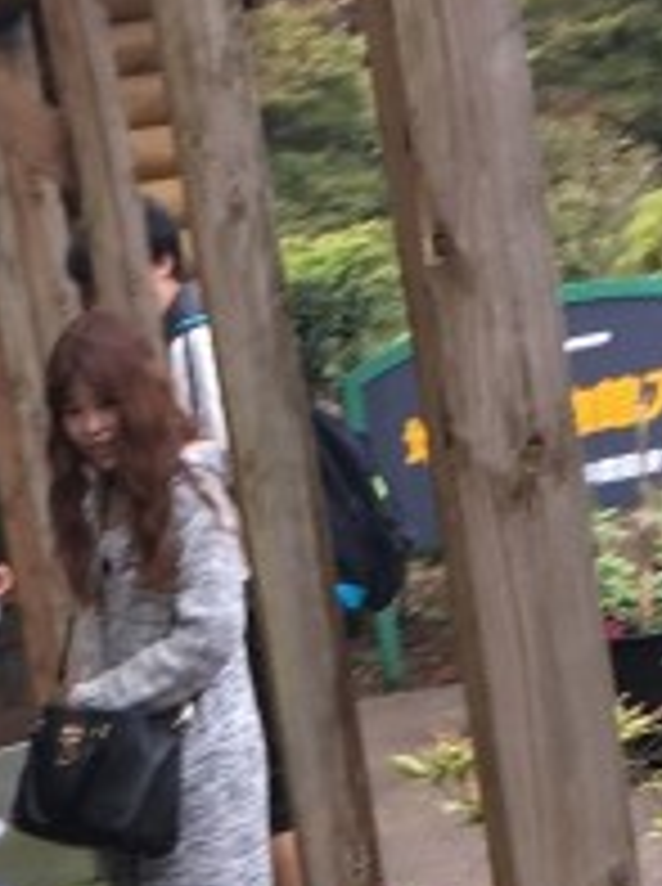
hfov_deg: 9.7
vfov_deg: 12.3
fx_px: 3863
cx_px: -50
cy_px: 1457
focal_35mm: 151
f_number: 2.2
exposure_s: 1/120
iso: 25
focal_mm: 4.15
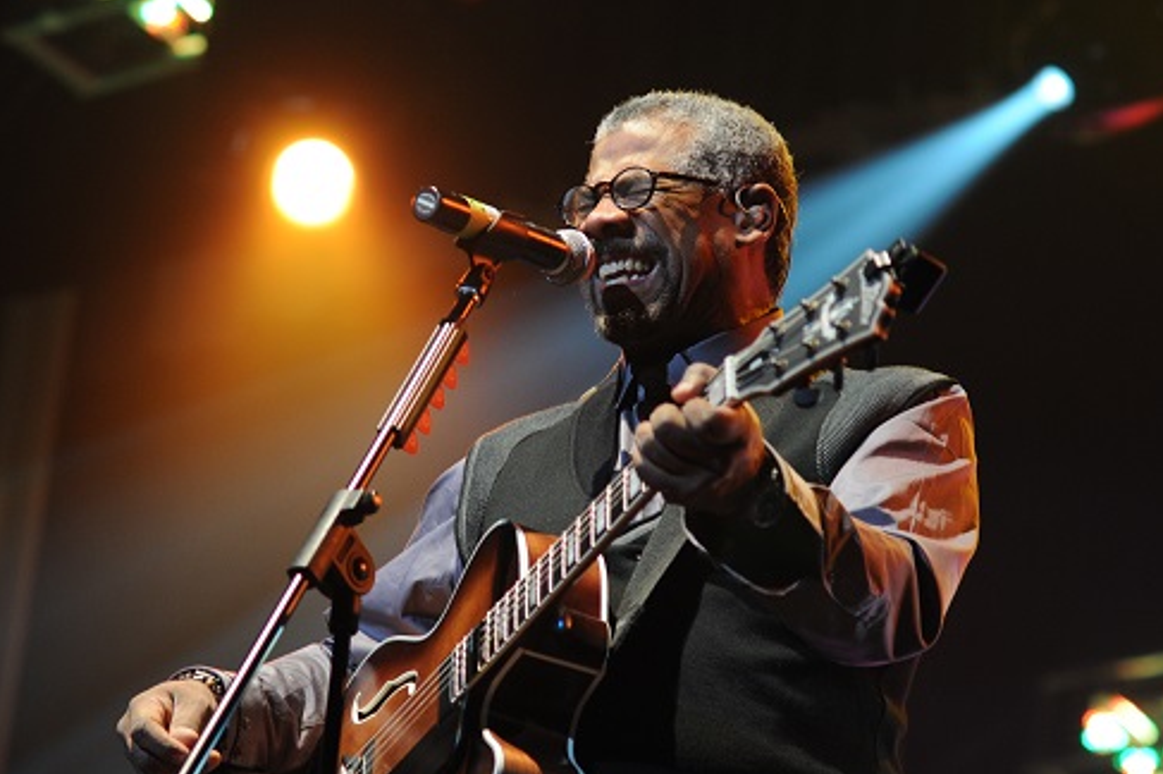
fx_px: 5445
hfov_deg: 12.2
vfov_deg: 8.1
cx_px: 549
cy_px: 356
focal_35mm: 169
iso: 640
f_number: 2.8
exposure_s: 1/100
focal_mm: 85
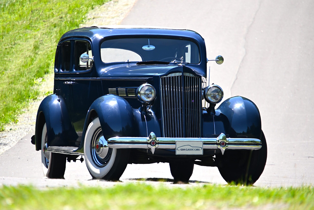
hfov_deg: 5.6
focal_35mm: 368
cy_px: 105
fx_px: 3205
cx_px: 157
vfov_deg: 3.7
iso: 400
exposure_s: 1/200
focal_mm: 245
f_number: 6.3
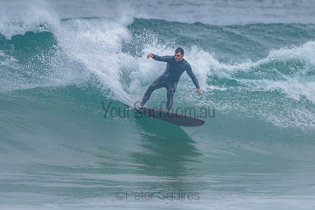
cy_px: 81
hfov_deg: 3.4
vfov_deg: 2.2
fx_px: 5362
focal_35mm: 613
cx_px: 138
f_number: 5.6
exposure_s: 1/2000
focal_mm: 500
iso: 400
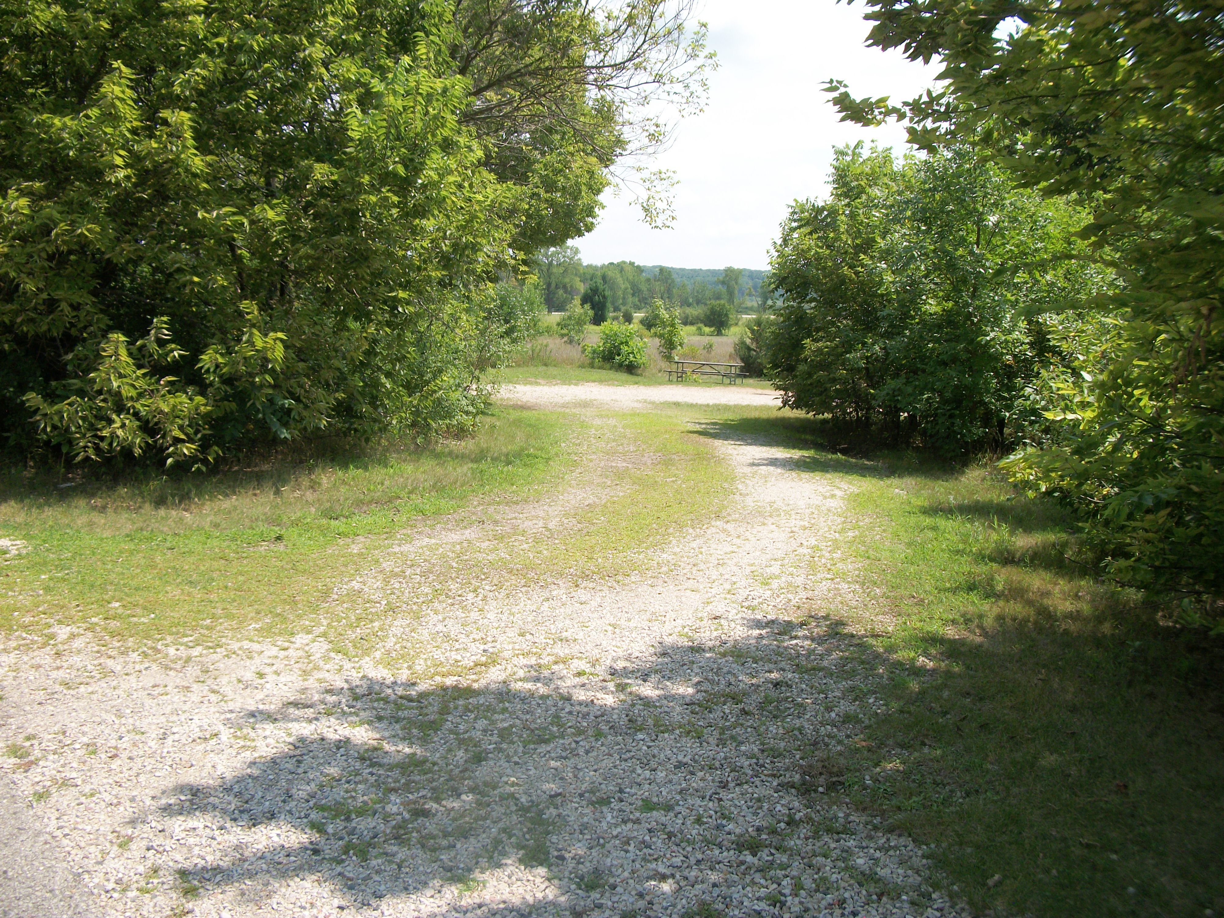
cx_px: 612
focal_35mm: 32
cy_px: 459
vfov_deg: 44.2
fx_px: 1131
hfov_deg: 56.8
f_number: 8.8
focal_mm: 5.7
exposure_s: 1/125
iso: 80
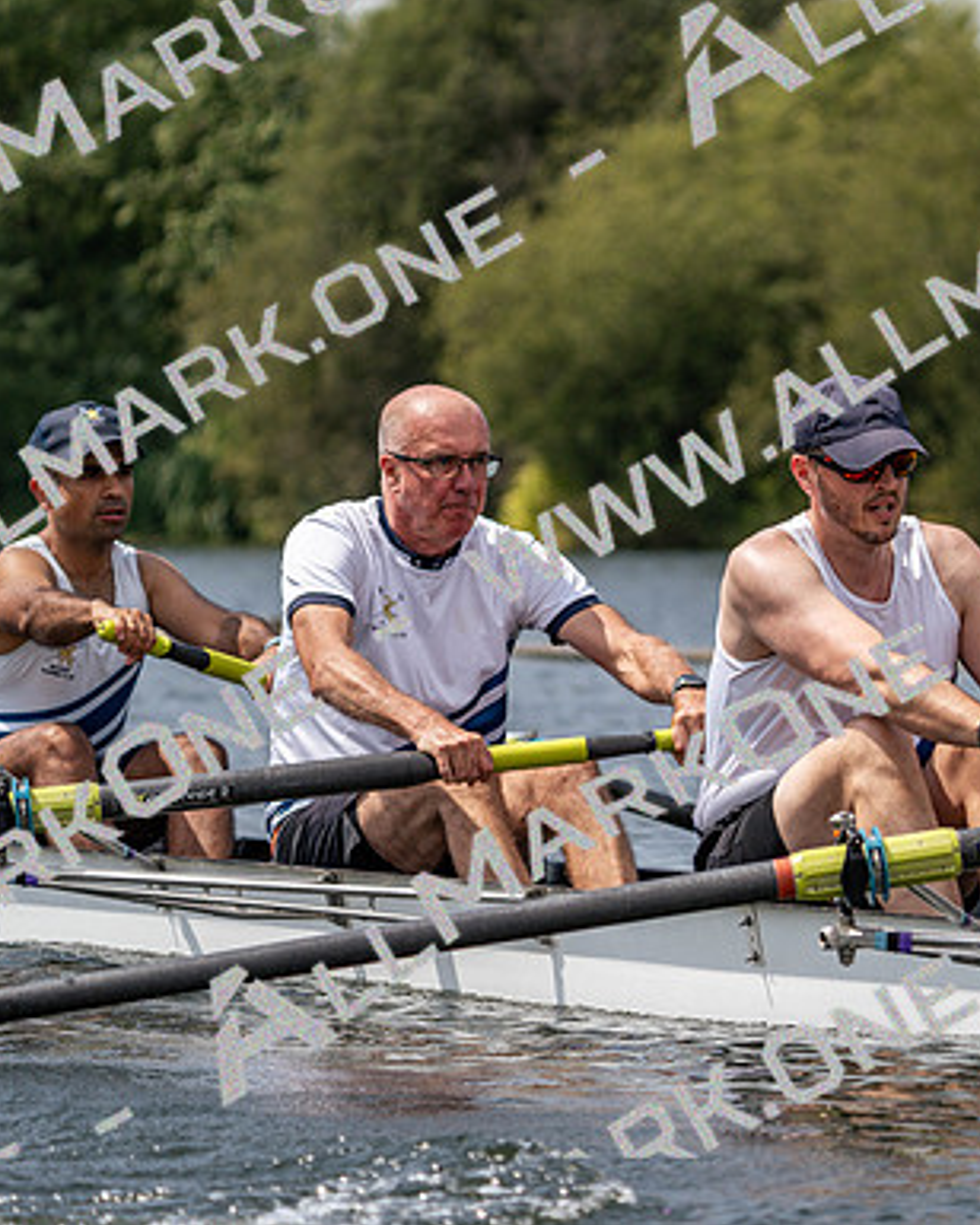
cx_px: 856
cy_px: 612
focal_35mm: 283
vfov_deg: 6.8
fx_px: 10260
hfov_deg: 5.5
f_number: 5.6
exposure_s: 1/1600
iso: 200
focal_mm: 200
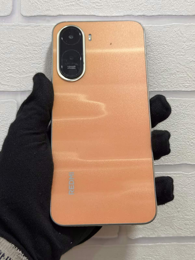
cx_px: 98
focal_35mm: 48
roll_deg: +0.2
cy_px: 130
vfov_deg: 39.7
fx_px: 361
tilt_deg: -1.1
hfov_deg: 30.3
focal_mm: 6.76
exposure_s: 1/50
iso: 64
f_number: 1.78
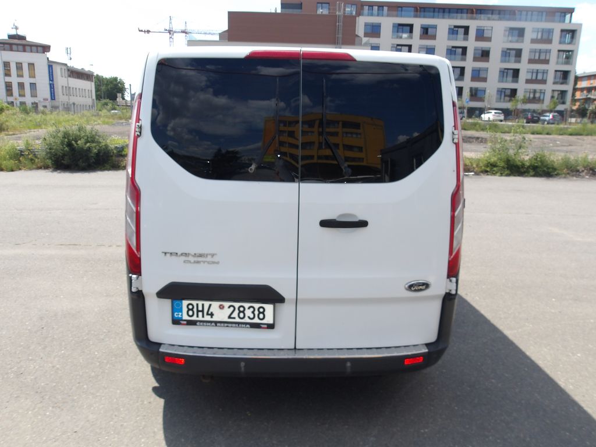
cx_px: 298
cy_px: 224
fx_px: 465
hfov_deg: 65.3
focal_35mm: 27
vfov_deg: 51.4
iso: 100
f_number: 10.4
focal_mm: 4.9
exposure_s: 1/88
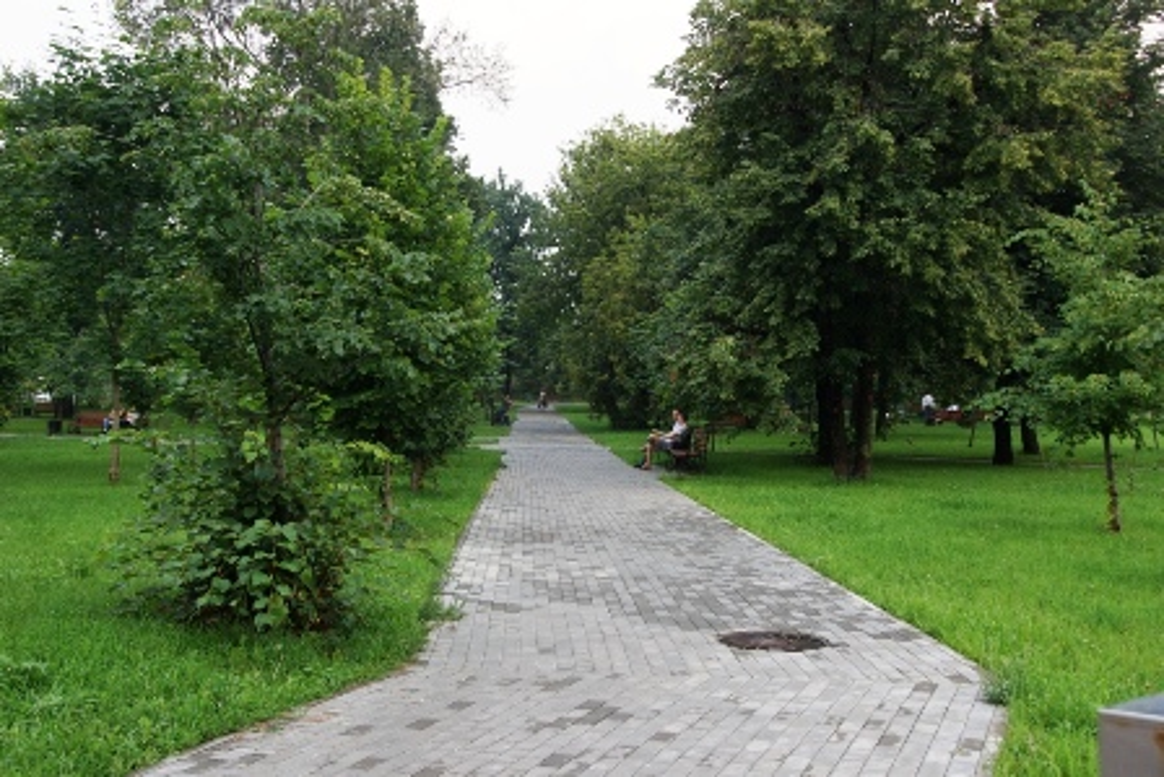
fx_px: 1358
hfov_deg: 46.4
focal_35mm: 42
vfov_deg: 31.9
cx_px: 582
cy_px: 388
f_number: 5.6
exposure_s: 1/125
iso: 200
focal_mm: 28
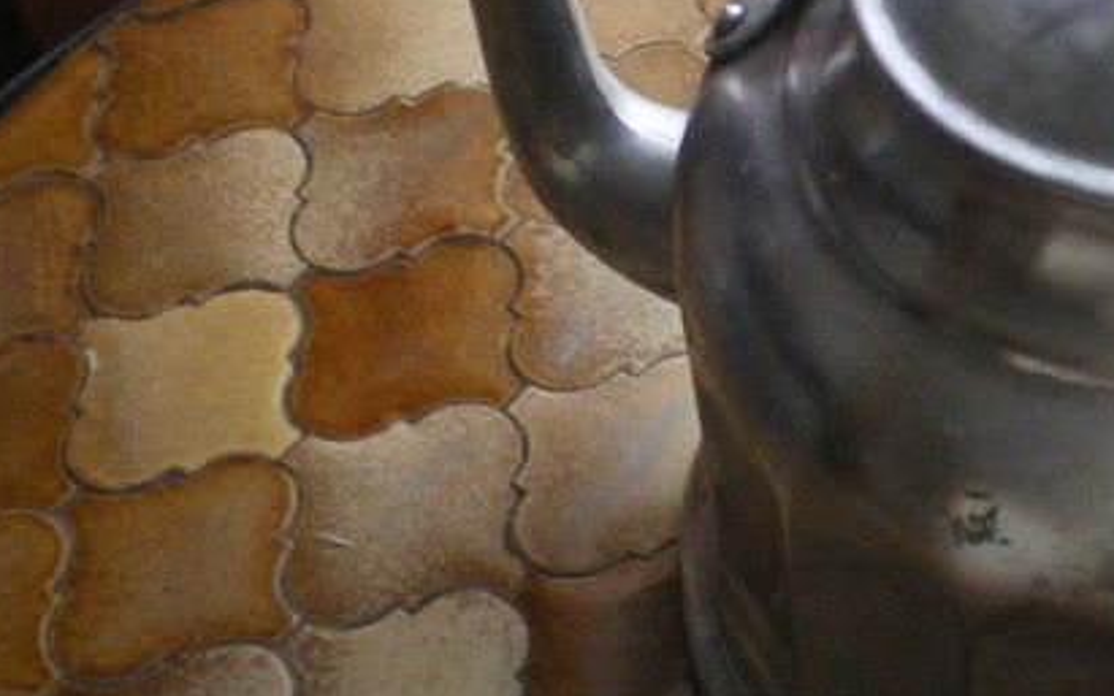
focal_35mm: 98
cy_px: 265
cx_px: 932
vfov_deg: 13.3
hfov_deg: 20.9
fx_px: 2976
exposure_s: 1/20
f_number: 3.1
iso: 400
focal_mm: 6.3
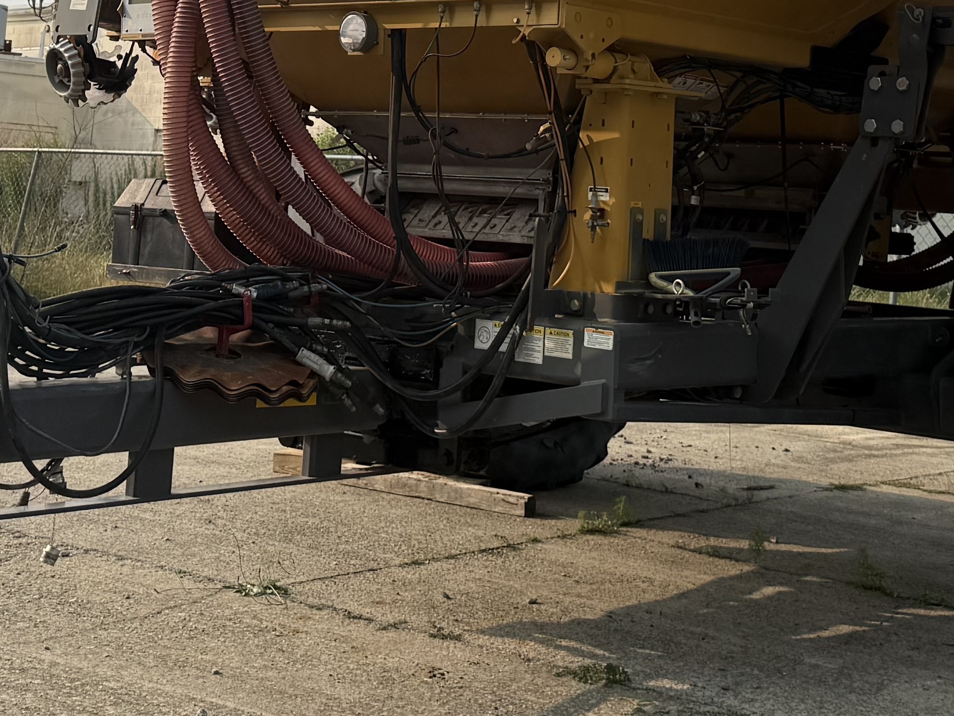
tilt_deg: +9.5
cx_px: 554
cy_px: -51
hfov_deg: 27.7
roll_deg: -4.2
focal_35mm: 70
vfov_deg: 20.2
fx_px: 1929
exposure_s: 1/5714
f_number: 1.78
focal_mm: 6.76
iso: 80
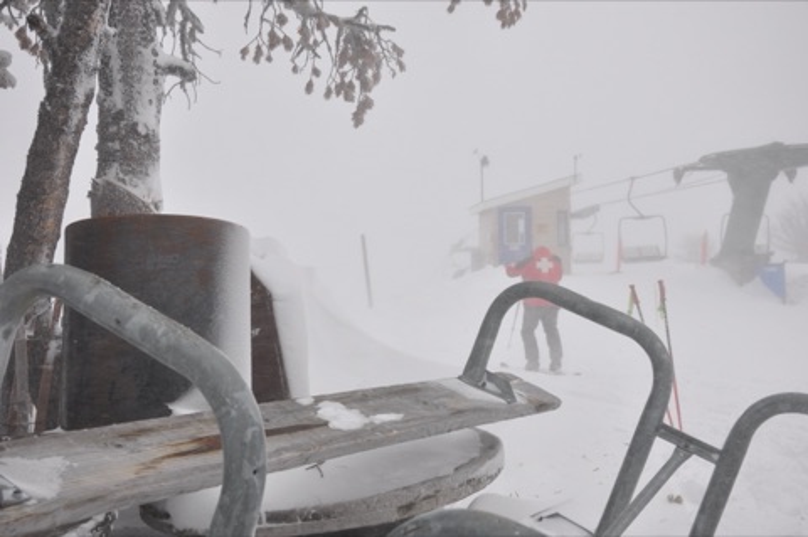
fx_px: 942
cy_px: 268
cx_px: 404
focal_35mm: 42
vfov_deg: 31.8
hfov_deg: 46.4
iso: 200
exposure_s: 1/320
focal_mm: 28
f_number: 9
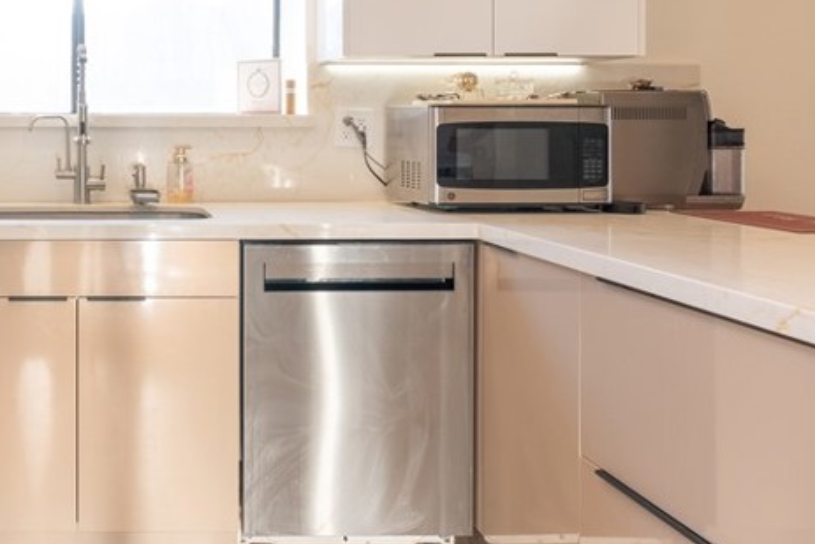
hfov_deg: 42.8
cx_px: 95
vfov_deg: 31.1
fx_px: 951
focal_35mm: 42
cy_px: 109
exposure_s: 1/1250
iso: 400
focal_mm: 19
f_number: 8
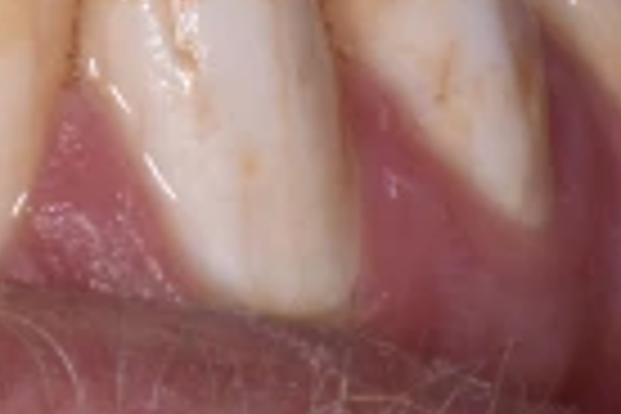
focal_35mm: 555
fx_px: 9576
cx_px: -504
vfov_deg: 2.5
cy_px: -86
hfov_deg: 3.7
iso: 200
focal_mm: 85
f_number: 36
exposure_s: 1/60
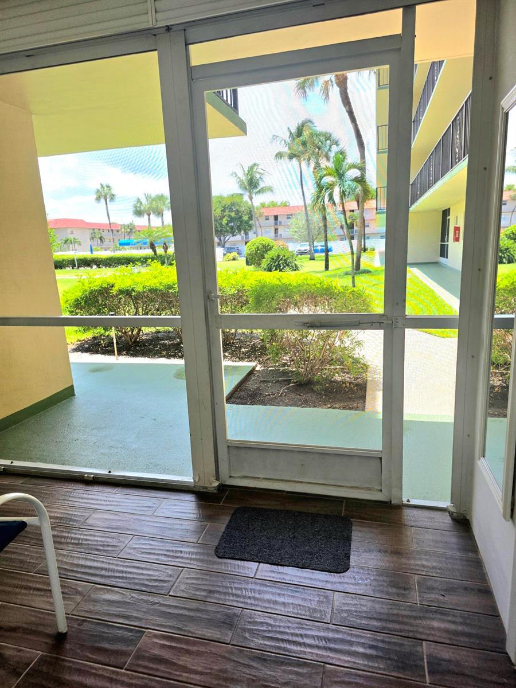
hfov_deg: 58.9
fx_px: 457
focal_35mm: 23
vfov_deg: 73.9
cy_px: 344
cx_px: 258
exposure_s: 1/3333
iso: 80
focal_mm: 6.3
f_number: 1.7
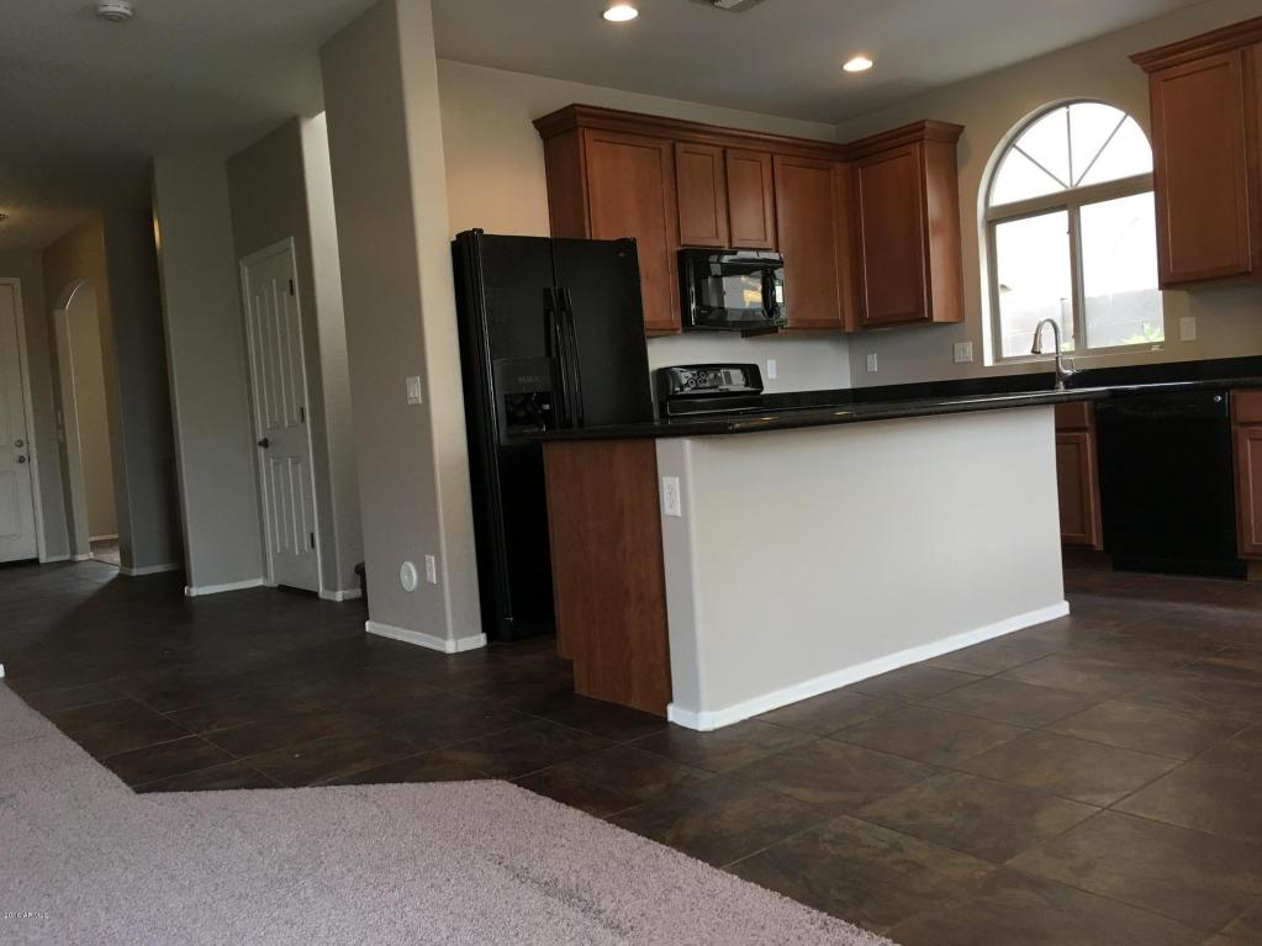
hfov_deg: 61.7
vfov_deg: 48.2
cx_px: 631
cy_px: 473
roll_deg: +3.3
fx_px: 1057
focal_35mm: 29
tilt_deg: -0.3
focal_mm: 4.15
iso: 40
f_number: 2.2
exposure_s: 1/30
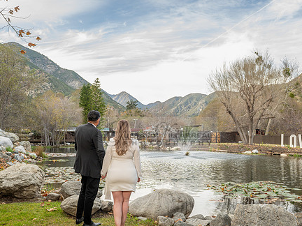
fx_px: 270
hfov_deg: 58.3
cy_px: 134
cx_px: 159
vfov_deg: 45.2
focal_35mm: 31
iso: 200
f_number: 5.6
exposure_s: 1/125
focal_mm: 24
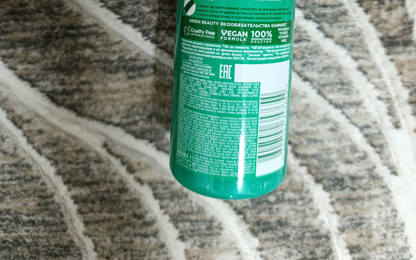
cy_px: -15
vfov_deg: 34.0
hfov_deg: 58.1
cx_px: 208
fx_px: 374
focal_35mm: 33
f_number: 1.6
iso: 1000
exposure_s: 1/33.3
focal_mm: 6.14
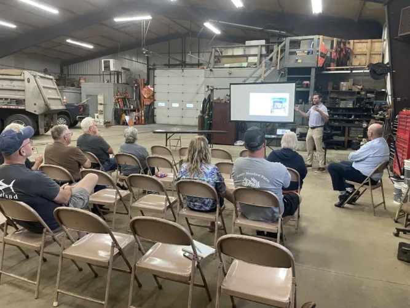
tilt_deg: -7.2
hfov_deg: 67.3
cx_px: 205
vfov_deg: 53.0
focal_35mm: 26
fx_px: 308
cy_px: 154
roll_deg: -2.0
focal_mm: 4.2
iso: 250
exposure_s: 1/60
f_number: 1.6
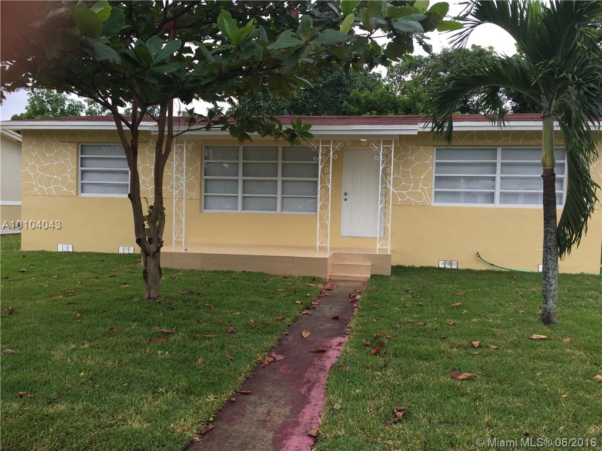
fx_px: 504
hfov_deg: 61.7
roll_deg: -1.5
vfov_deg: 48.2
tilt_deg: -3.2
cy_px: 226
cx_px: 301
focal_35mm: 29
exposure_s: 1/488
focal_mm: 4.15
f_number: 2.2
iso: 32
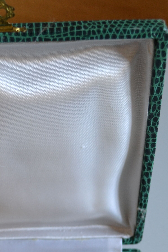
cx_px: 29
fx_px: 539
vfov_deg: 25.0
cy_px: 255
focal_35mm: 77
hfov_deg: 17.5
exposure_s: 1/50
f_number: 3.8
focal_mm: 20
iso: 400
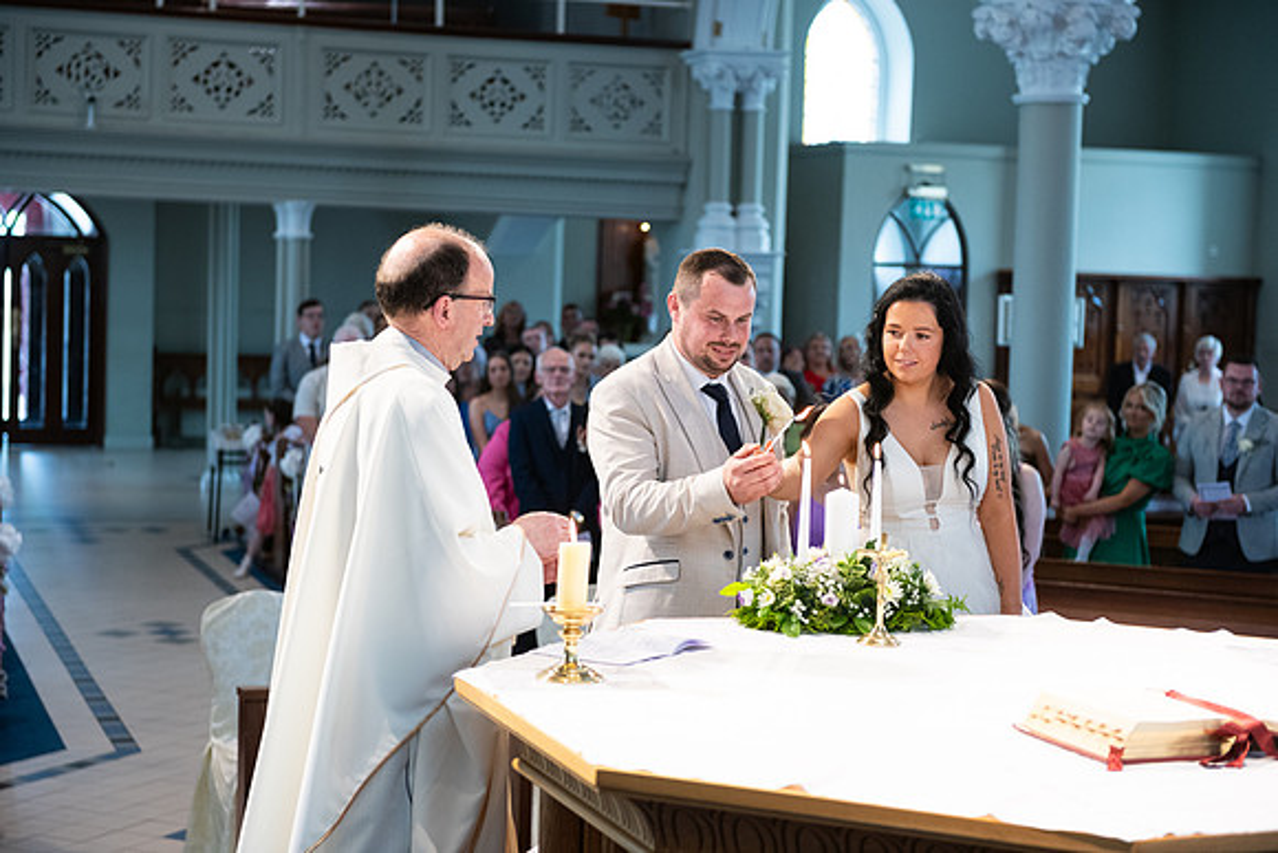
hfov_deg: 28.8
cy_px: 426
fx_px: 2485
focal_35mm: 70
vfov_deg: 19.5
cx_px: 639
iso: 800
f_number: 3.5
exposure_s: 1/160
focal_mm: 70
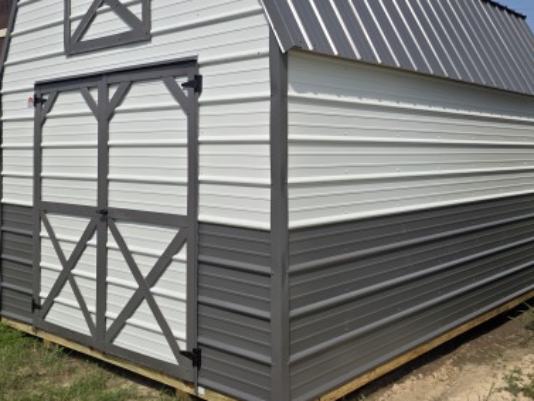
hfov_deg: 47.8
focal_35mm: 39
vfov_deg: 36.6
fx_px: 602
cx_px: 268
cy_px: 149
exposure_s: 1/7944
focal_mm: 6.3
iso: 64
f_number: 1.7
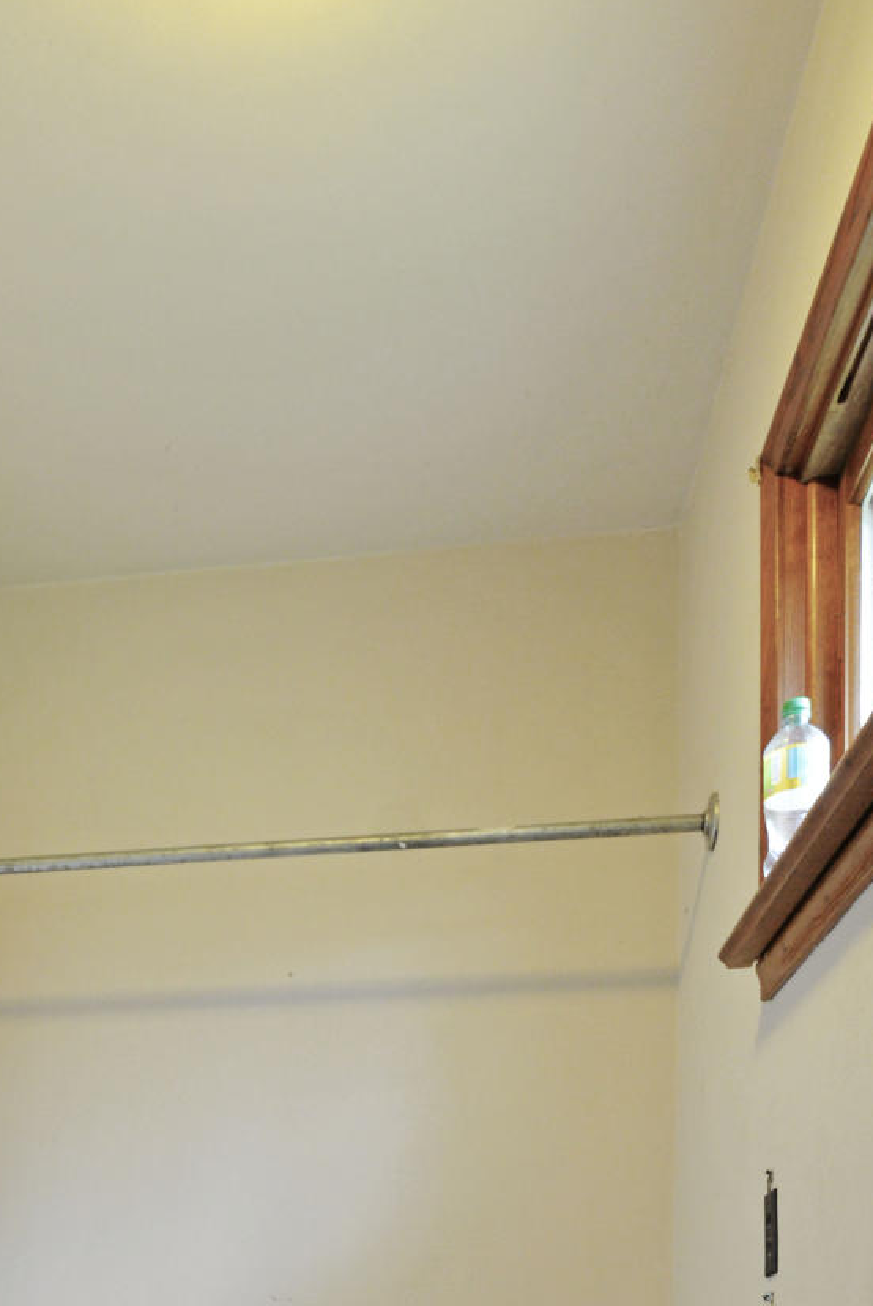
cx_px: 171
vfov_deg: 38.1
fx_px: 1489
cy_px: 1482
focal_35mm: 41
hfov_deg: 31.8
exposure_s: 1/30
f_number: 4
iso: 1000
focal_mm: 17
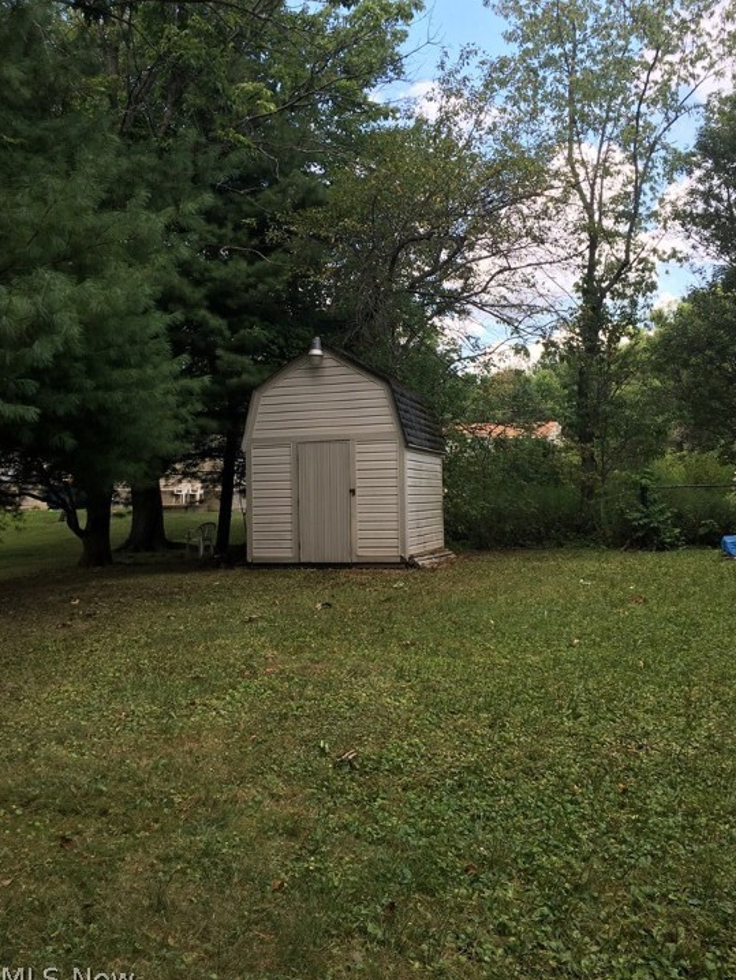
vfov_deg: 58.3
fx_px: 878
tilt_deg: +0.6
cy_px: 478
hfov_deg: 45.5
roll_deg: -0.7
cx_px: 386
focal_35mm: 31
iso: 25
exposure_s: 1/287
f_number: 2.2
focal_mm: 4.15
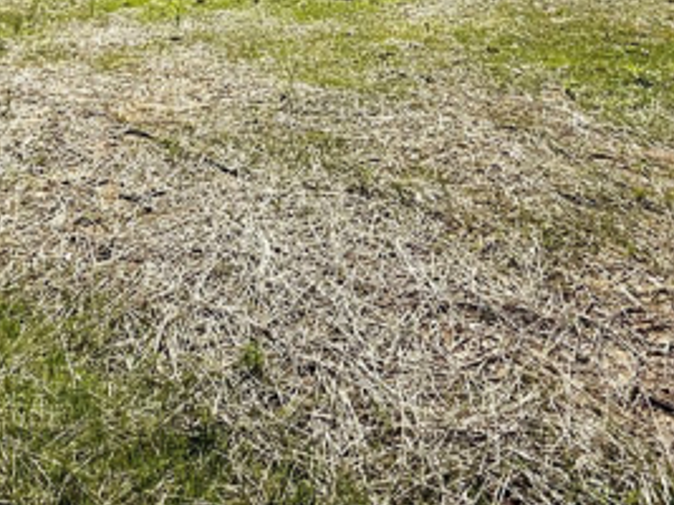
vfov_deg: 34.5
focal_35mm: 35
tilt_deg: +2.1
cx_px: 201
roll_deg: +0.2
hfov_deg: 51.2
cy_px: -63
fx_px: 681
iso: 50
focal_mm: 2.22
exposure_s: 1/2611
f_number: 2.2
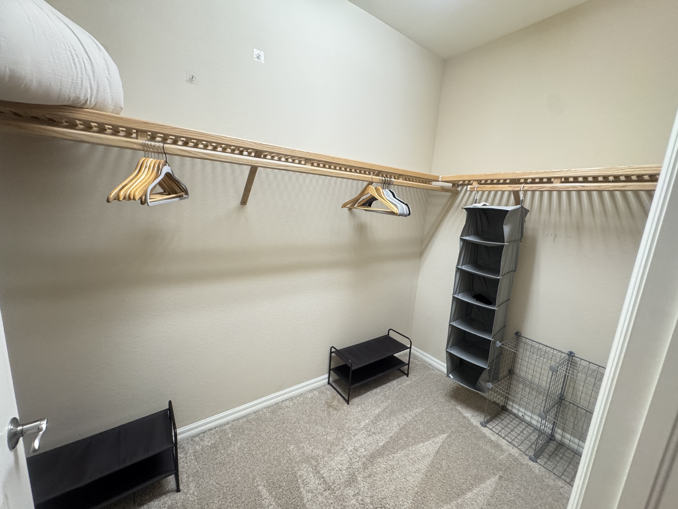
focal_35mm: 14
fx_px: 274
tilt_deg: -10.4
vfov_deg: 85.7
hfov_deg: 102.1
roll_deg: -4.3
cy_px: 254
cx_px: 339
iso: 320
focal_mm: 2.22
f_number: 2.2
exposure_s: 1/60
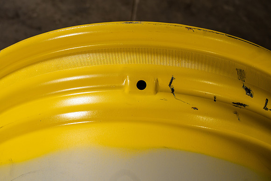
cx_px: 136
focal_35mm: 49
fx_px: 369
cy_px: 90
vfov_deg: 27.5
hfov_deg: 40.3
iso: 500
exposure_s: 1/100
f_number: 5.6
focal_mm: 49
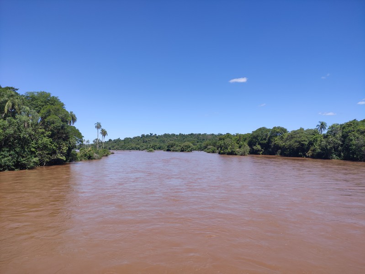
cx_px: 182
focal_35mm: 25
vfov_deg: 54.9
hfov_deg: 69.4
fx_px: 264
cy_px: 137
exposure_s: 1/1047
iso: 100
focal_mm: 5.43
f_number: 1.89
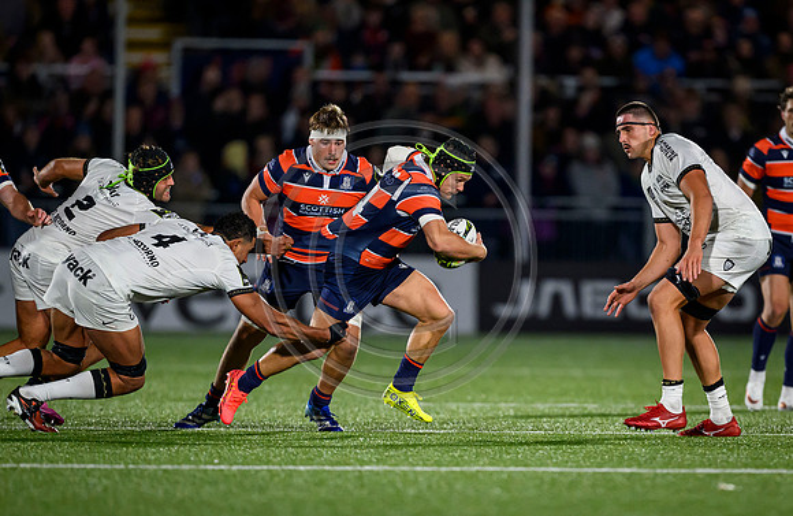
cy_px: 358
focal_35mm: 630
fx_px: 13771
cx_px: 492
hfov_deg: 3.3
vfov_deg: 2.1
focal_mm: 400
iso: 4000
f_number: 2.8
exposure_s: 1/1600
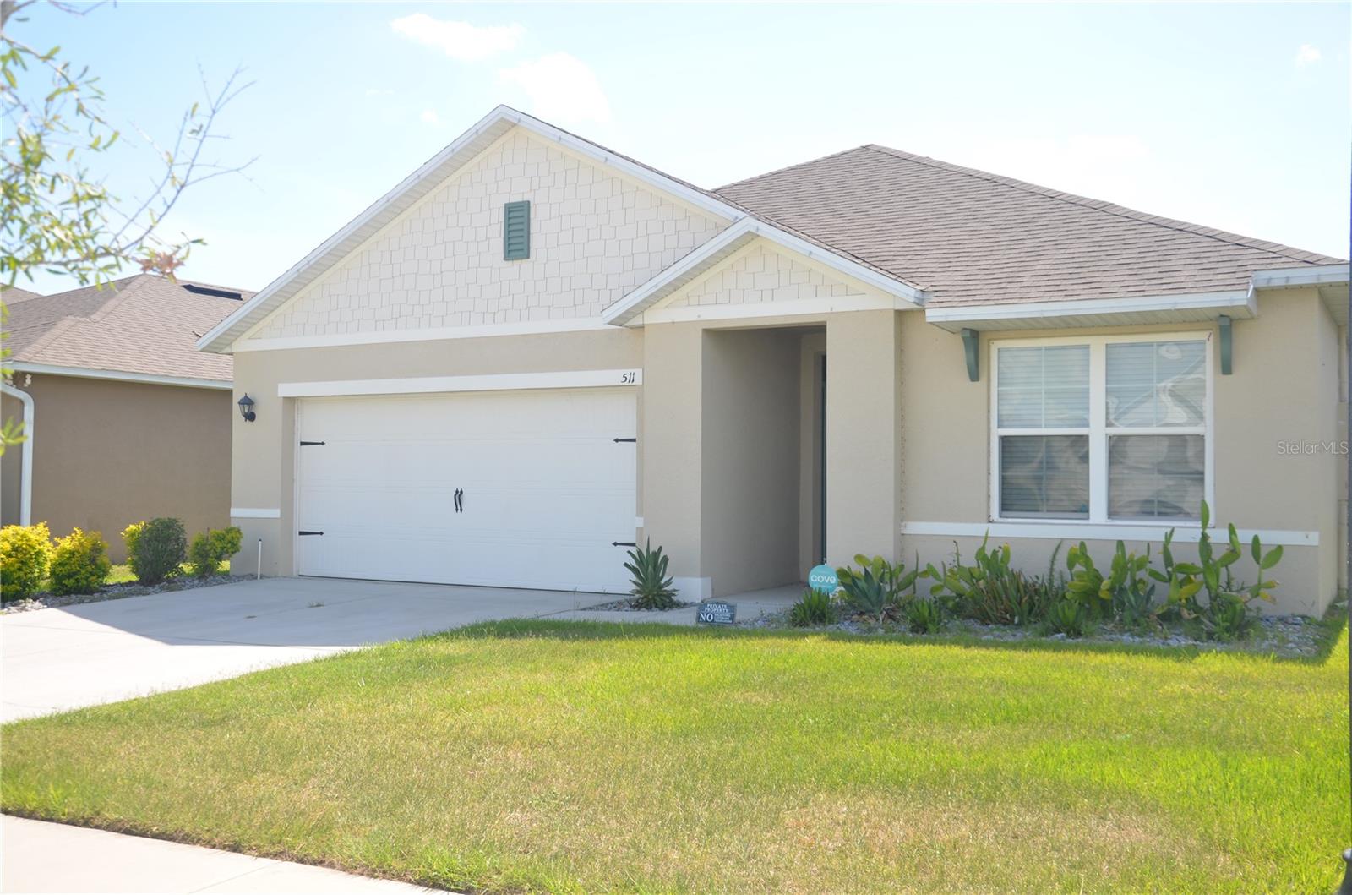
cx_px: 676
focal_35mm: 36
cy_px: 448
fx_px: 1349
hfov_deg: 53.2
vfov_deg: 36.7
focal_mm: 24
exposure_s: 1/250
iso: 100
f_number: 7.1
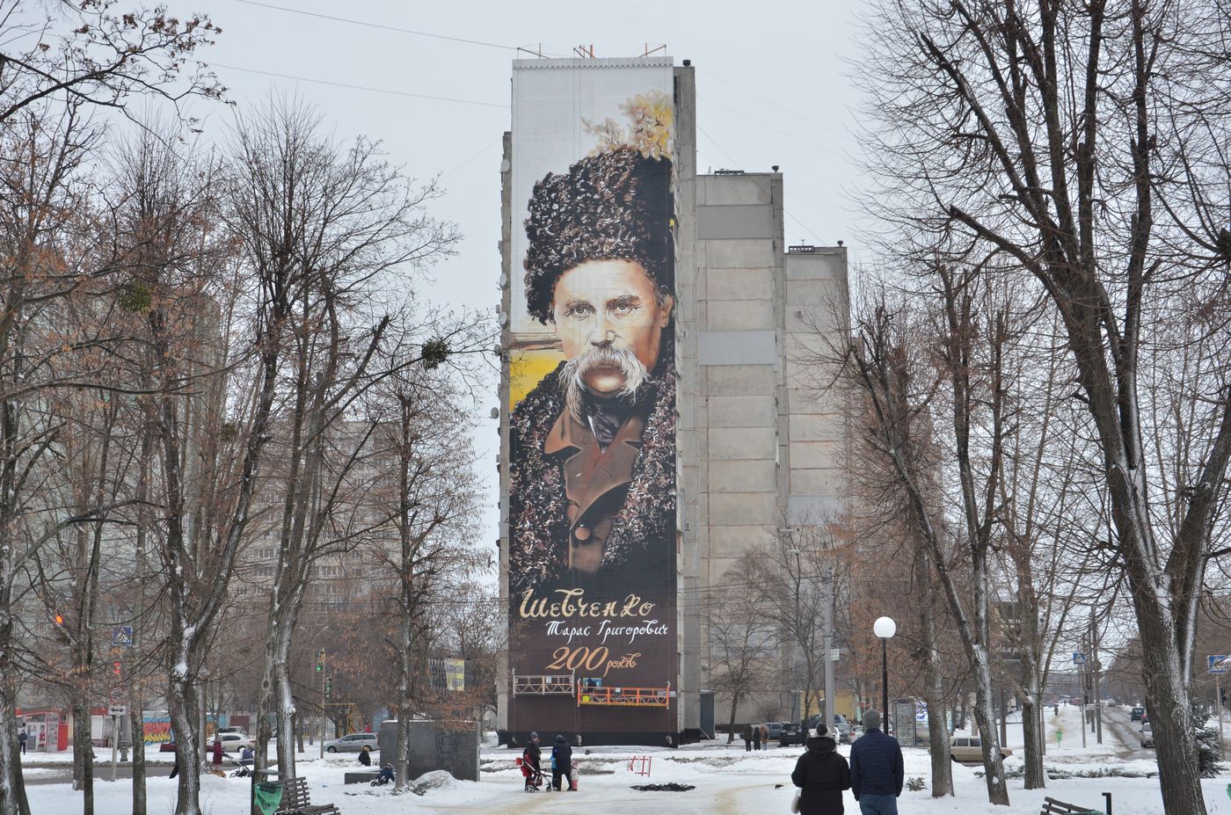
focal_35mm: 51
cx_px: 616
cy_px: 408
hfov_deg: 39.0
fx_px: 1740
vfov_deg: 26.4
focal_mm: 34
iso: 800
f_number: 8
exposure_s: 1/320
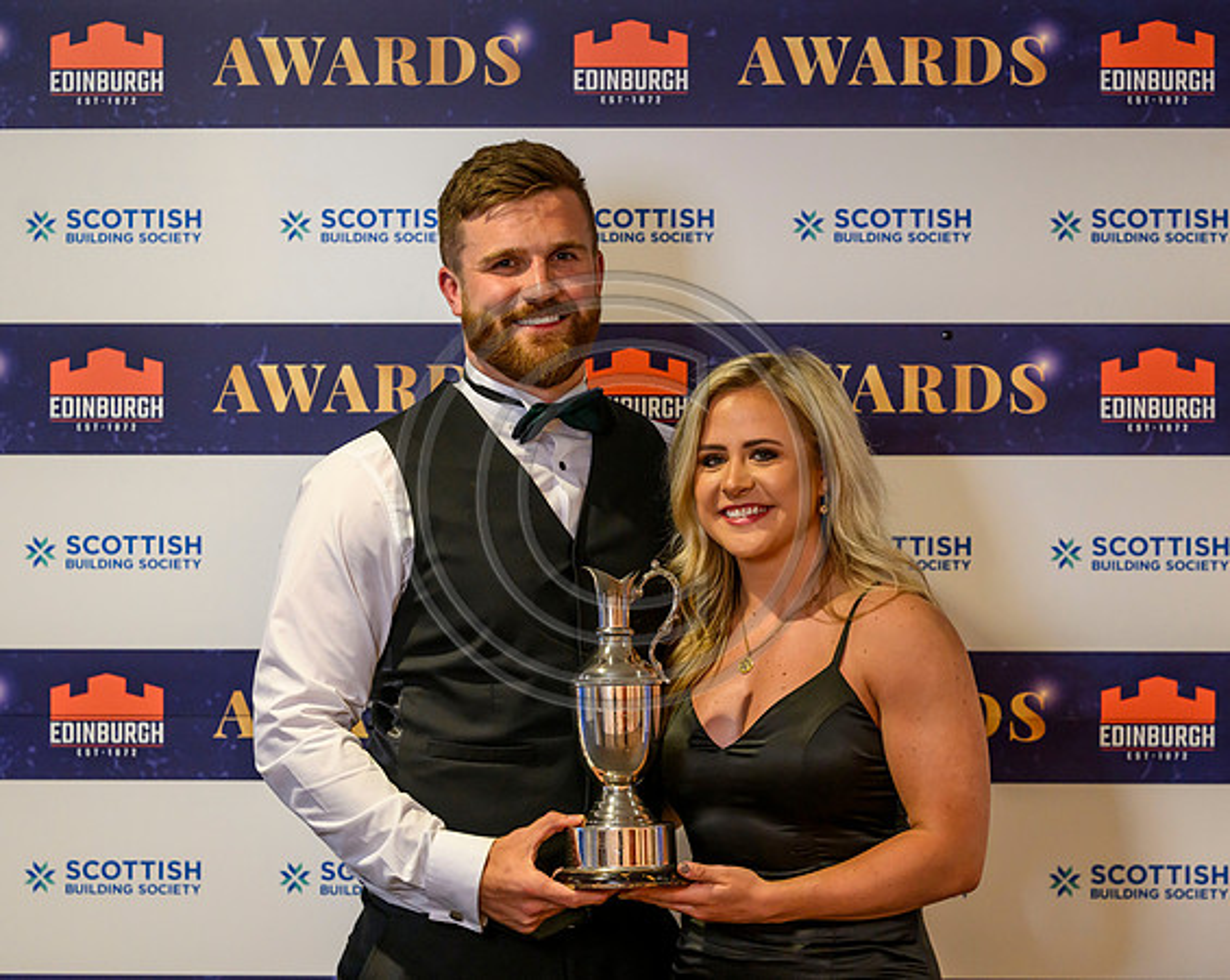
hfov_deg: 20.4
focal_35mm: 94
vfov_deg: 16.3
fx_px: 3411
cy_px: 496
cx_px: 601
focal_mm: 80
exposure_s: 1/200
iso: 2500
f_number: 3.2
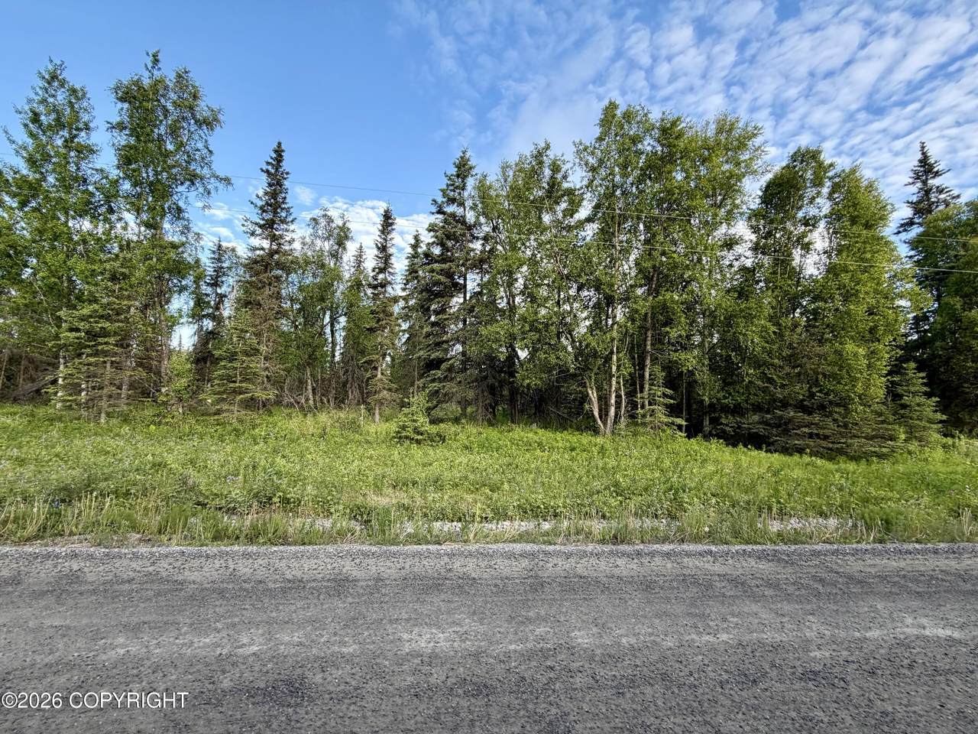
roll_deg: +2.6
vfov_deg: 85.7
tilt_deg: +5.7
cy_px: 367
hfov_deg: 102.1
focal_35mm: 14
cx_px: 489
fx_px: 396
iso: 40
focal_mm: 2.22
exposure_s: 1/202
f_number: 2.2
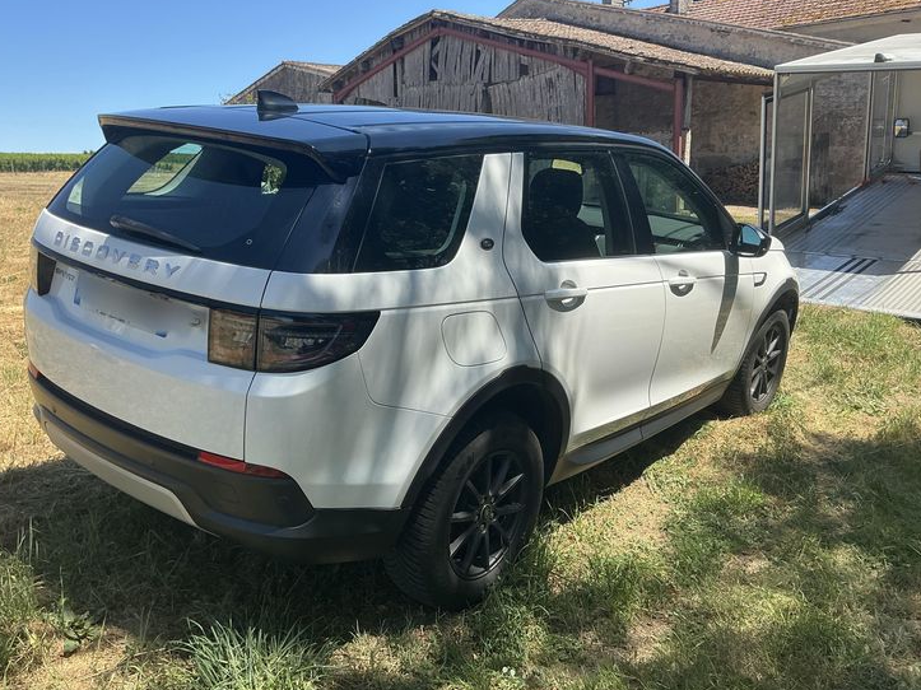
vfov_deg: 45.4
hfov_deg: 58.3
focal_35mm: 31
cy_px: 345
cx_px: 436
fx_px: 825
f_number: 1.8
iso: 25
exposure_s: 1/883
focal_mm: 3
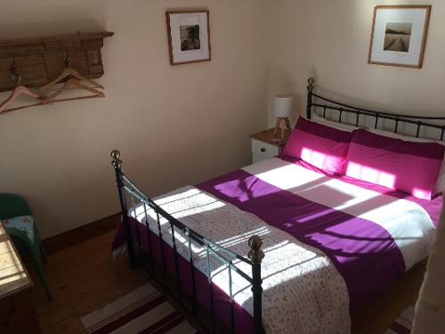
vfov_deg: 48.2
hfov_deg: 61.7
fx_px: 373
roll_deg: +2.5
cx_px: 222
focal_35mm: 29
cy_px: 167
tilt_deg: -21.8
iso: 25
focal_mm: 4.15
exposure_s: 1/197
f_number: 2.2
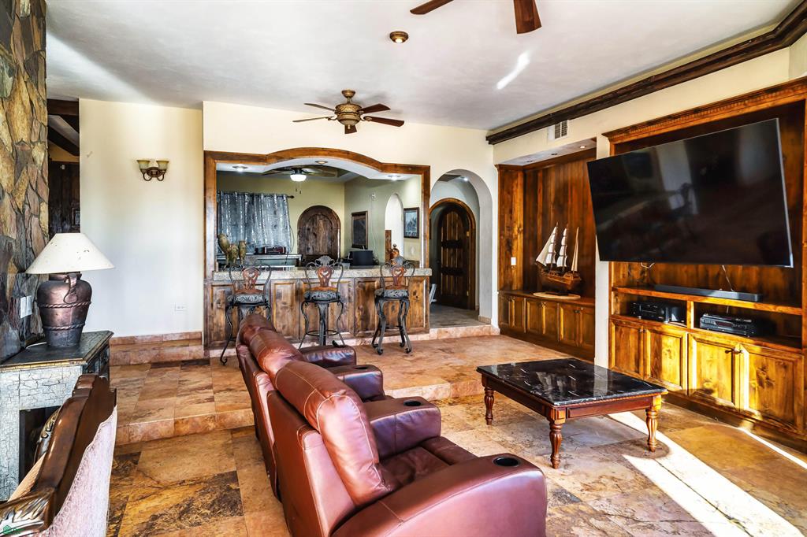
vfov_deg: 61.9
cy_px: 268
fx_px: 448
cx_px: 404
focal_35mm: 20
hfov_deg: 84.0
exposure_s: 1/100
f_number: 5.6
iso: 800
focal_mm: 20
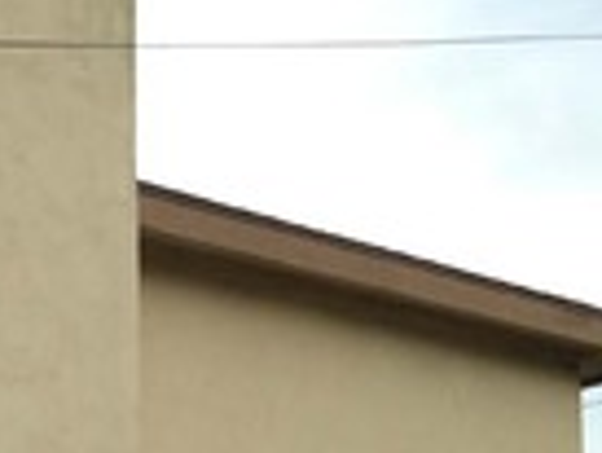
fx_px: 2280
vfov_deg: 10.9
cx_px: -303
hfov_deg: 14.1
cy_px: 669
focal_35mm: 131
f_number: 2.4
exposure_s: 1/789
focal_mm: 4.28
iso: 50
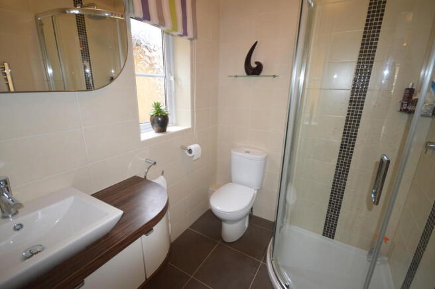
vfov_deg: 71.9
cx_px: 218
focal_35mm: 16
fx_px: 199
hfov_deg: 95.0
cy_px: 144
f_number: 4.2
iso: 1100
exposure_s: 1/60
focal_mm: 11
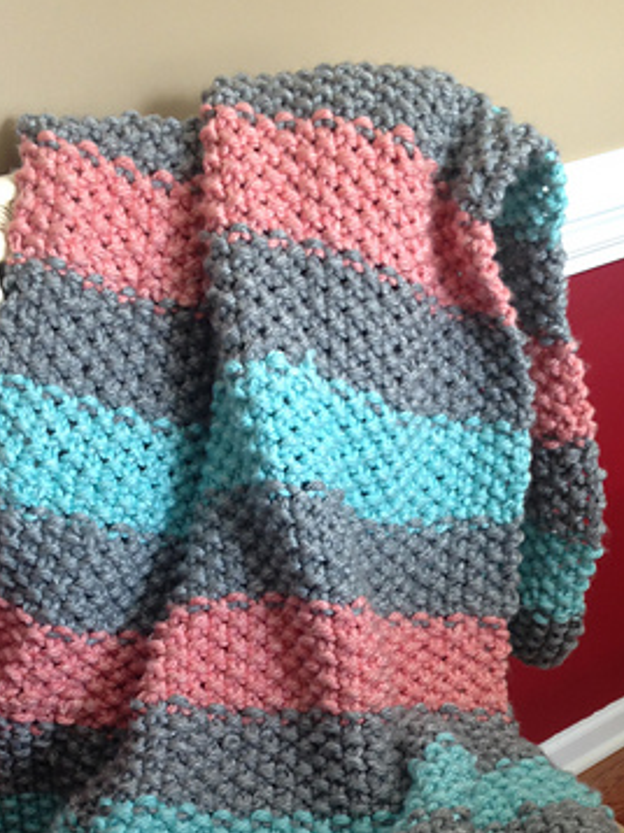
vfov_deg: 31.9
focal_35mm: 59
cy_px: 661
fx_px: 1420
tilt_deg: -29.4
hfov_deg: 24.8
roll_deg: +4.3
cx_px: 321
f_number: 2.4
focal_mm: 4.12
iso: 64
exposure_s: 1/20
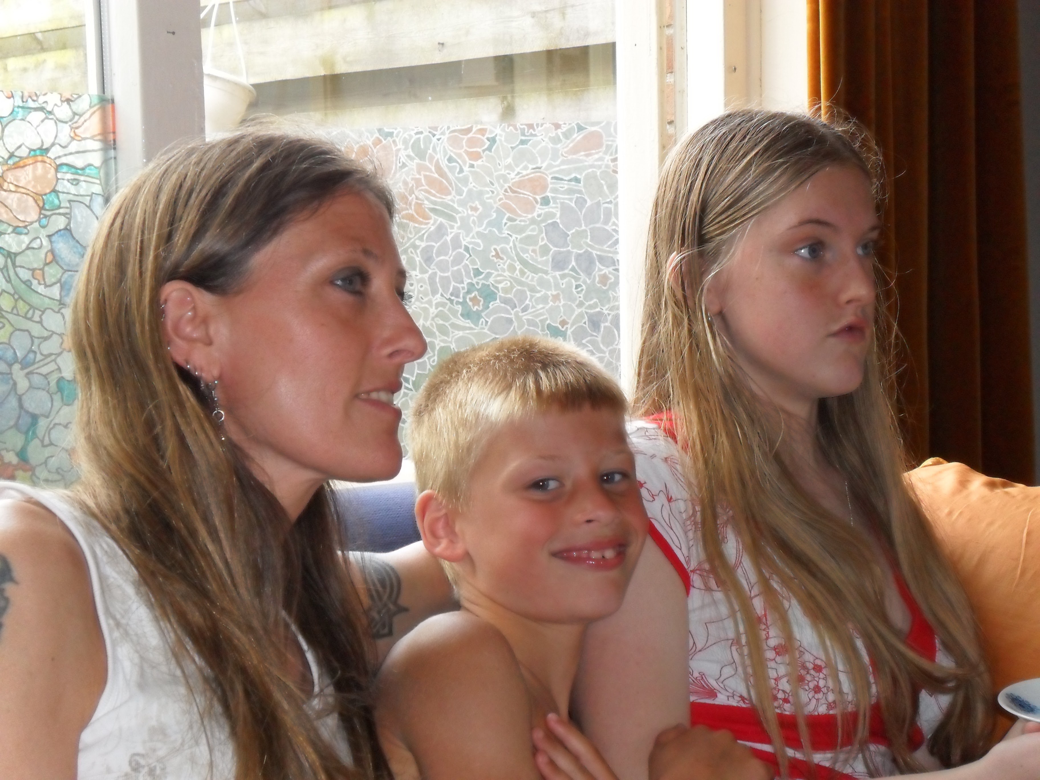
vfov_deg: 23.3
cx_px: 520
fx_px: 1893
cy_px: 390
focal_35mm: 63
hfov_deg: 30.7
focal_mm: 11.2
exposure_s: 1/60
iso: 320
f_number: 5.6
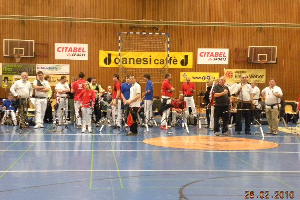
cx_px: 153
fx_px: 608
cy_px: 100
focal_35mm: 73
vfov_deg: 18.7
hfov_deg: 27.7
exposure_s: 1/21.7
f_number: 3.5
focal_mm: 11.8
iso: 400
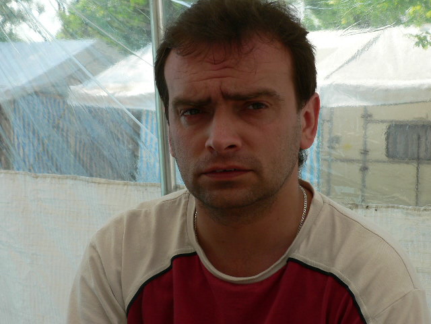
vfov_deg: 21.0
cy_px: 162
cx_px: 216
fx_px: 872
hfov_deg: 27.8
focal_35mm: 70
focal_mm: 12
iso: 64
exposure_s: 1/320
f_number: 4
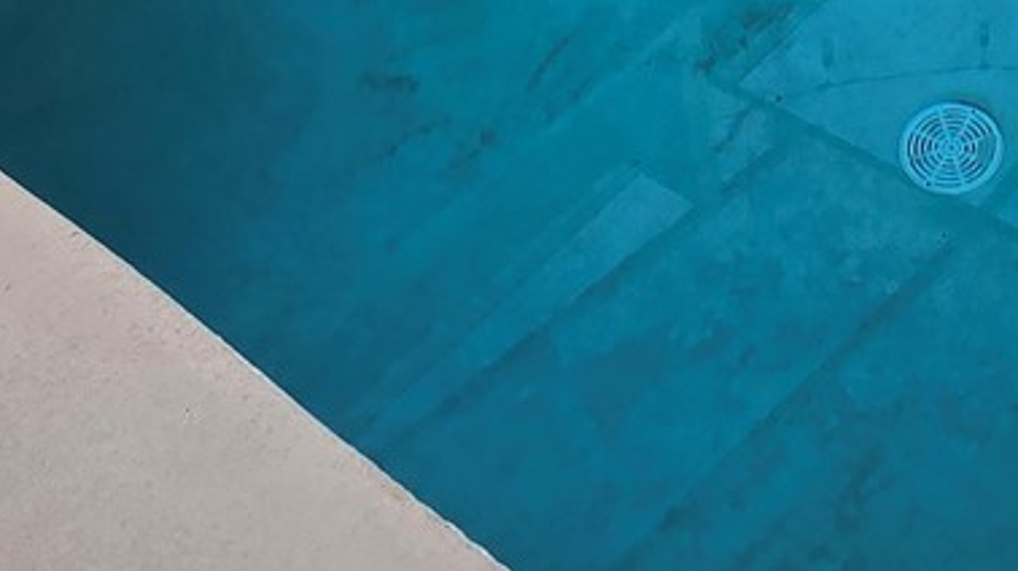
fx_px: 1618
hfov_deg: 31.4
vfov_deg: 15.3
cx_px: 1088
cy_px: -630
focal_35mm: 60
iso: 25
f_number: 2.2
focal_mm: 1.7
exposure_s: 1/189
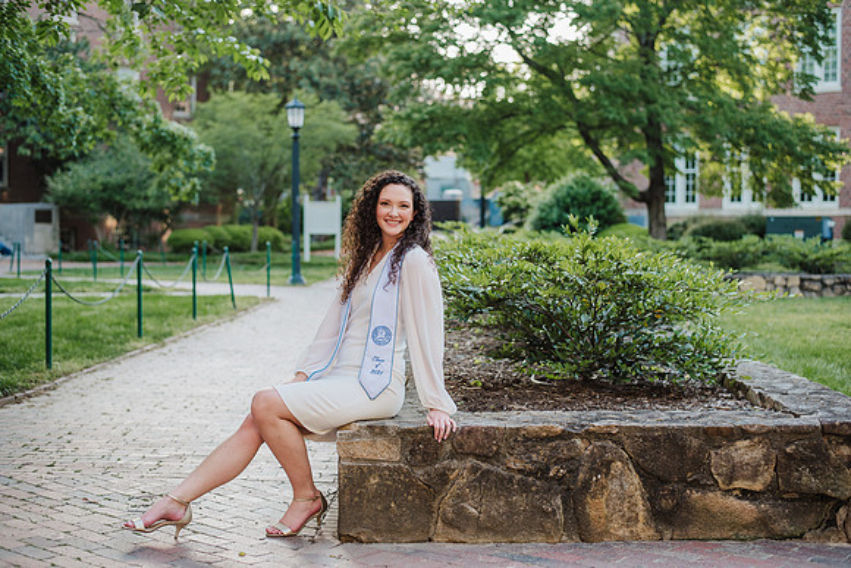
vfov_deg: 27.0
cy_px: 284
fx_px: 1182
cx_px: 426
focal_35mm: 50
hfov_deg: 39.6
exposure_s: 1/250
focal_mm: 50
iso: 200
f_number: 2.5
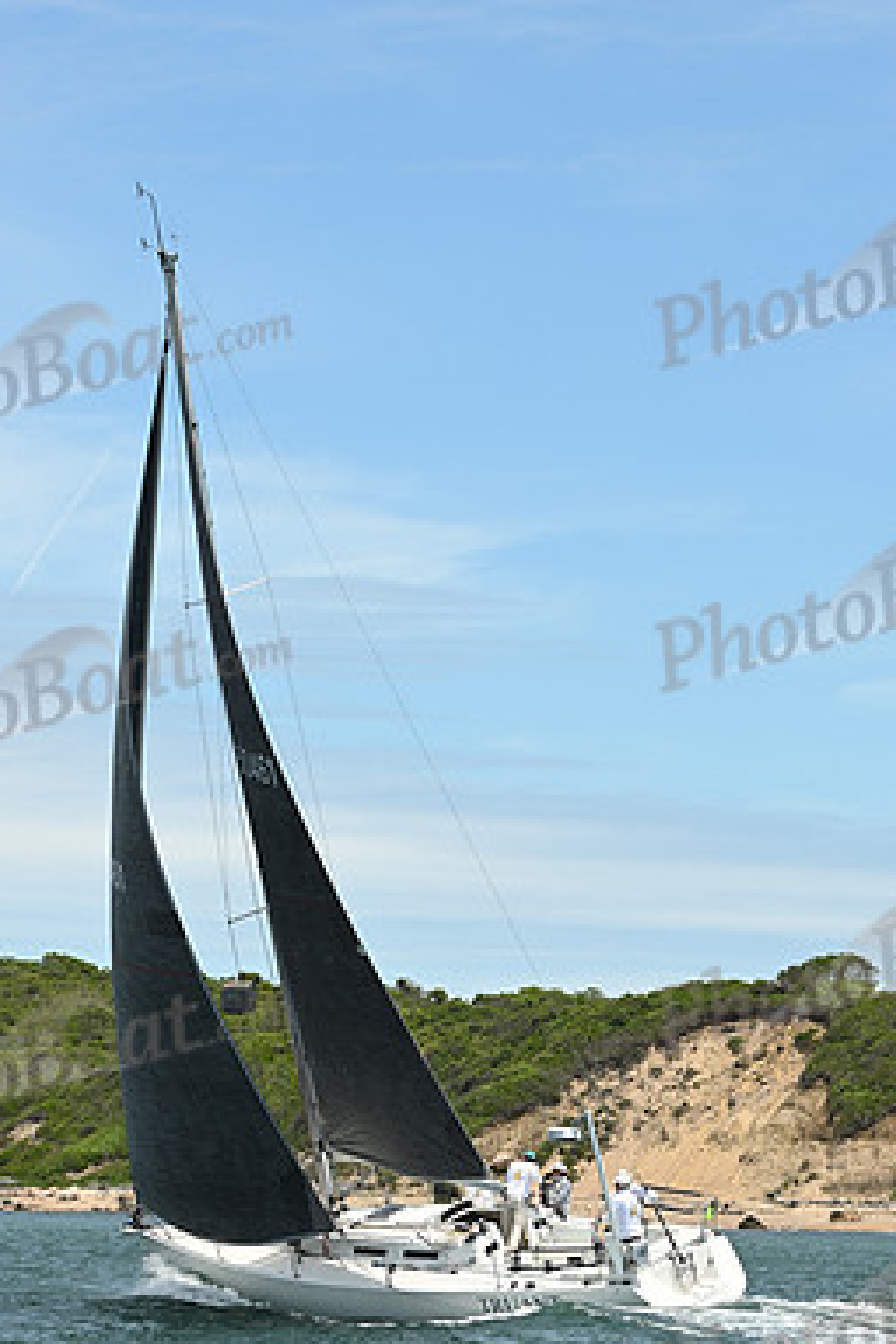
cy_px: 833
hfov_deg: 9.9
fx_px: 5189
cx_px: 474
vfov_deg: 14.7
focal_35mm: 139
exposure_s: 1/1000
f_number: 6.3
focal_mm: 92
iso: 320
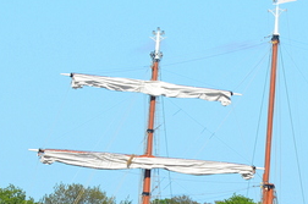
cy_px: 298
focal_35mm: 929
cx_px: 216
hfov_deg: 2.2
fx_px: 7929
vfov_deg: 1.5
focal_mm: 195
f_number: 7.1
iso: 200
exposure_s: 1/800
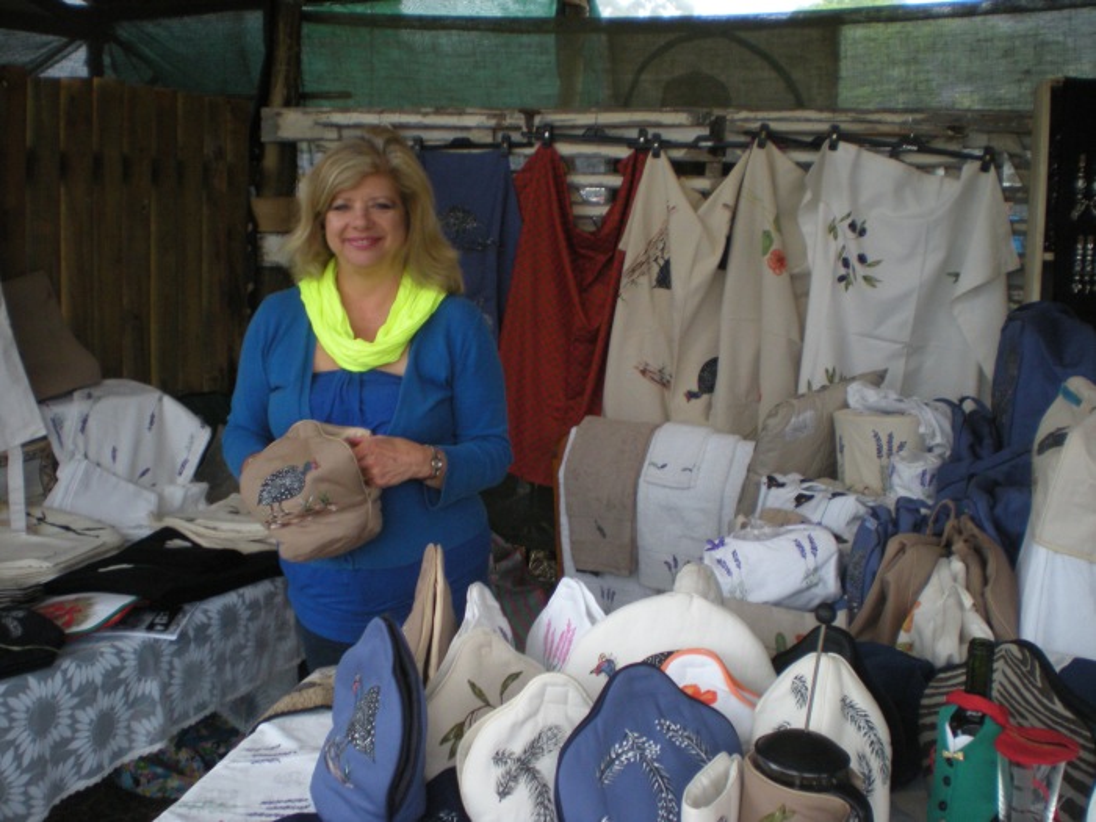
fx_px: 1203
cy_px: 411
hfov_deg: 49.0
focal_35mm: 38
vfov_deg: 37.7
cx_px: 548
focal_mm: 6.3
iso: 200
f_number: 3.1
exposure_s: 1/39.7
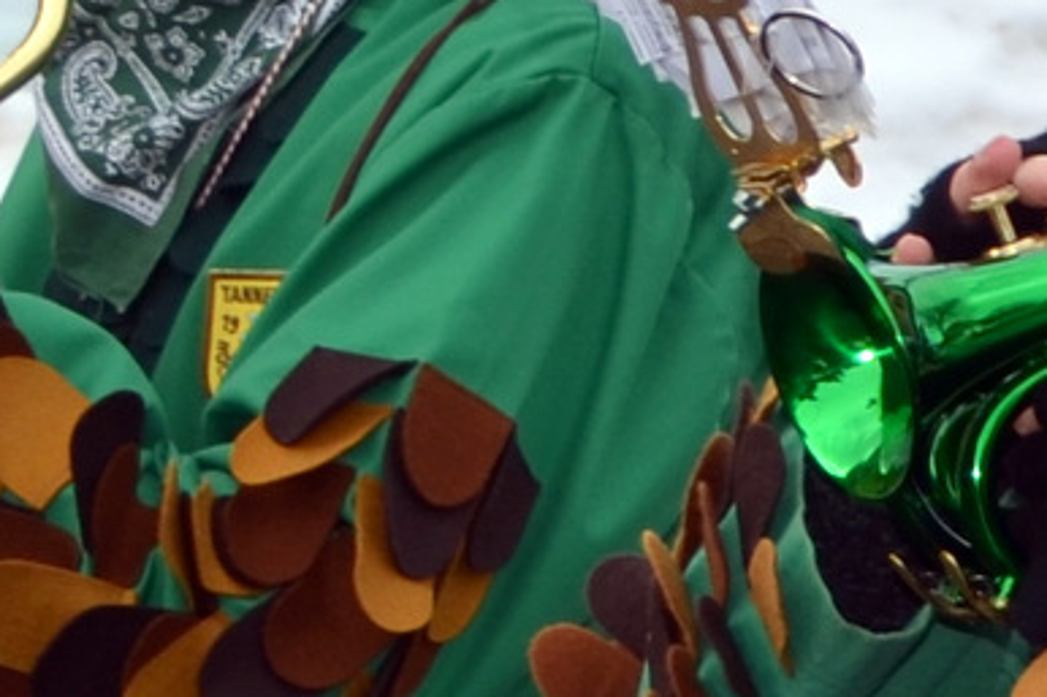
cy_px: 256
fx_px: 5058
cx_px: 1777
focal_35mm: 174
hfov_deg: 11.1
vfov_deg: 7.9
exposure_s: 1/200
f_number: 7.1
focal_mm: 28
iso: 100
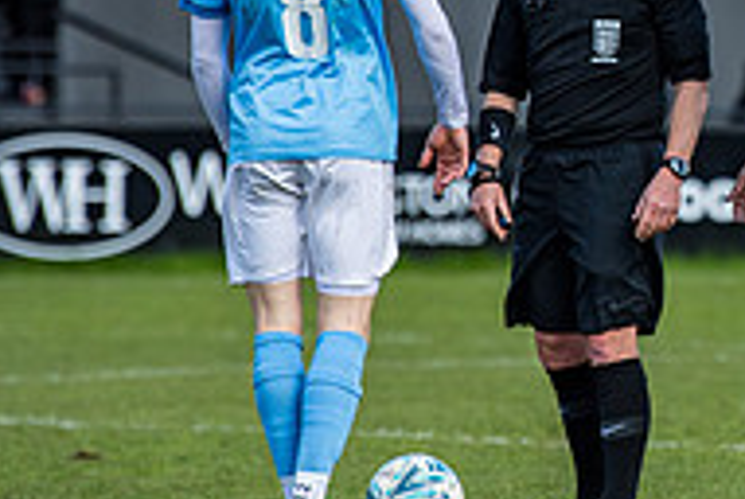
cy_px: 57
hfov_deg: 3.4
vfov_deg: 2.3
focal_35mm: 606
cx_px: 909
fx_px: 12560
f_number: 4
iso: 400
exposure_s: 1/2500
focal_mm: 200
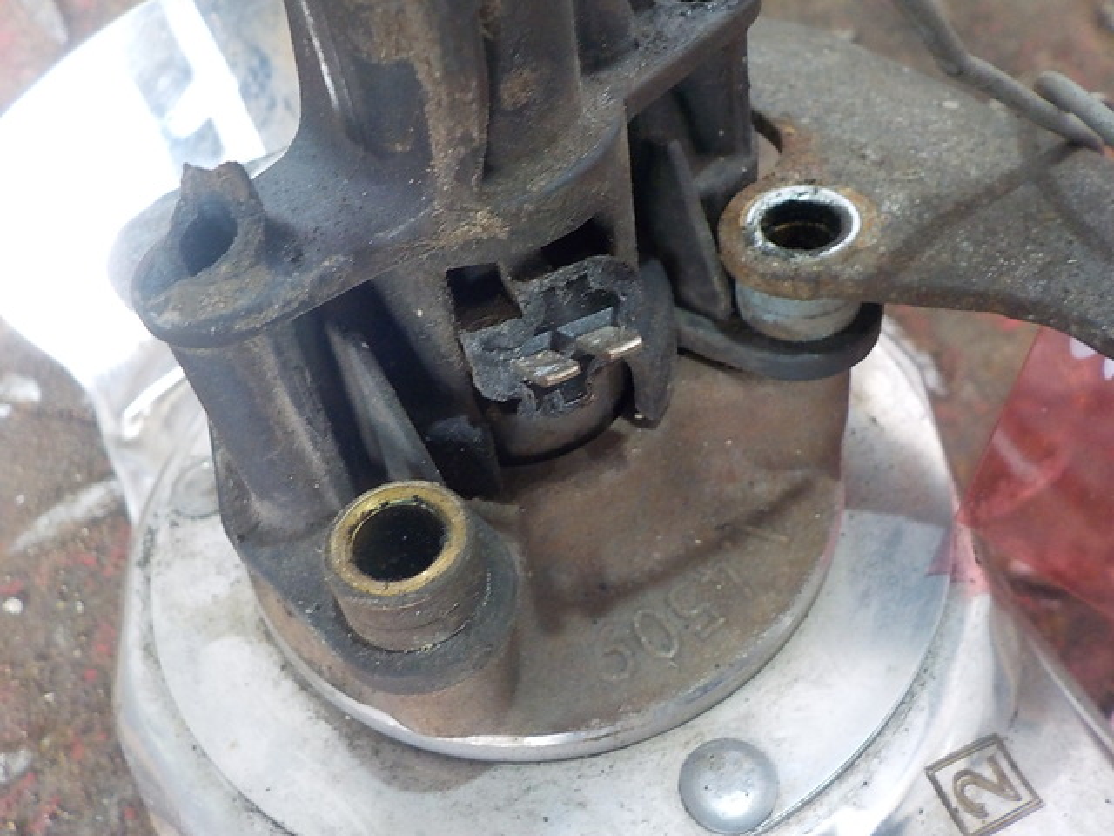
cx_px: 557
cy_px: 418
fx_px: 965
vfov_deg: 46.8
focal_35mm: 30
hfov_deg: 60.0
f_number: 3.3
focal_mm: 4.1
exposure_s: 1/30
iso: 280
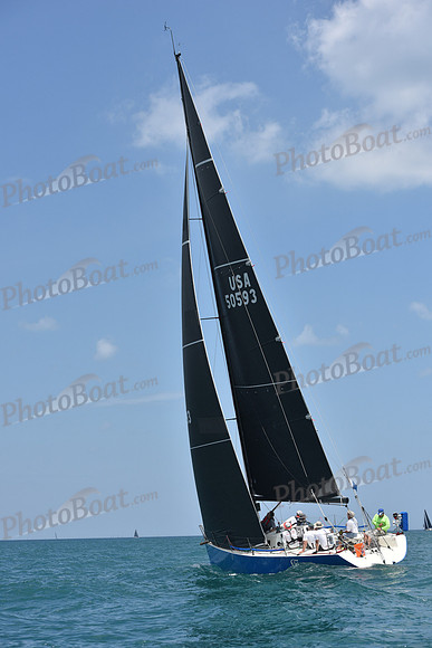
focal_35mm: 70
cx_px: 216
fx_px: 1259
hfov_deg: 19.5
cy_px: 324
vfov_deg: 28.8
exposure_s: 1/1250
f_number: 8
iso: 250
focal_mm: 70
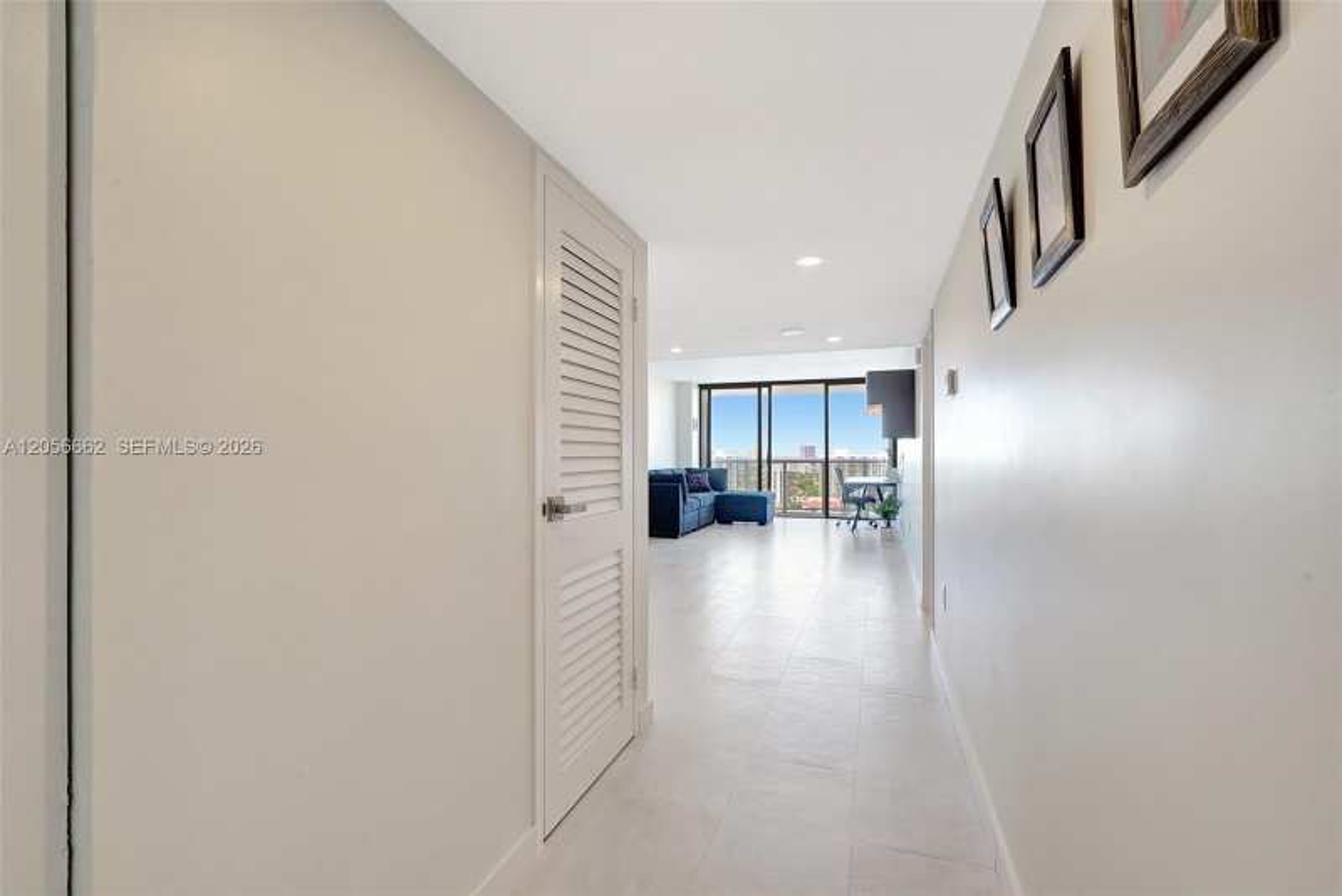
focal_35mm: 16
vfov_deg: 72.1
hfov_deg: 95.0
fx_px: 615
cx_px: 671
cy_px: 448
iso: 640
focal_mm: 16.5
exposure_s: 1/13
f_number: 14
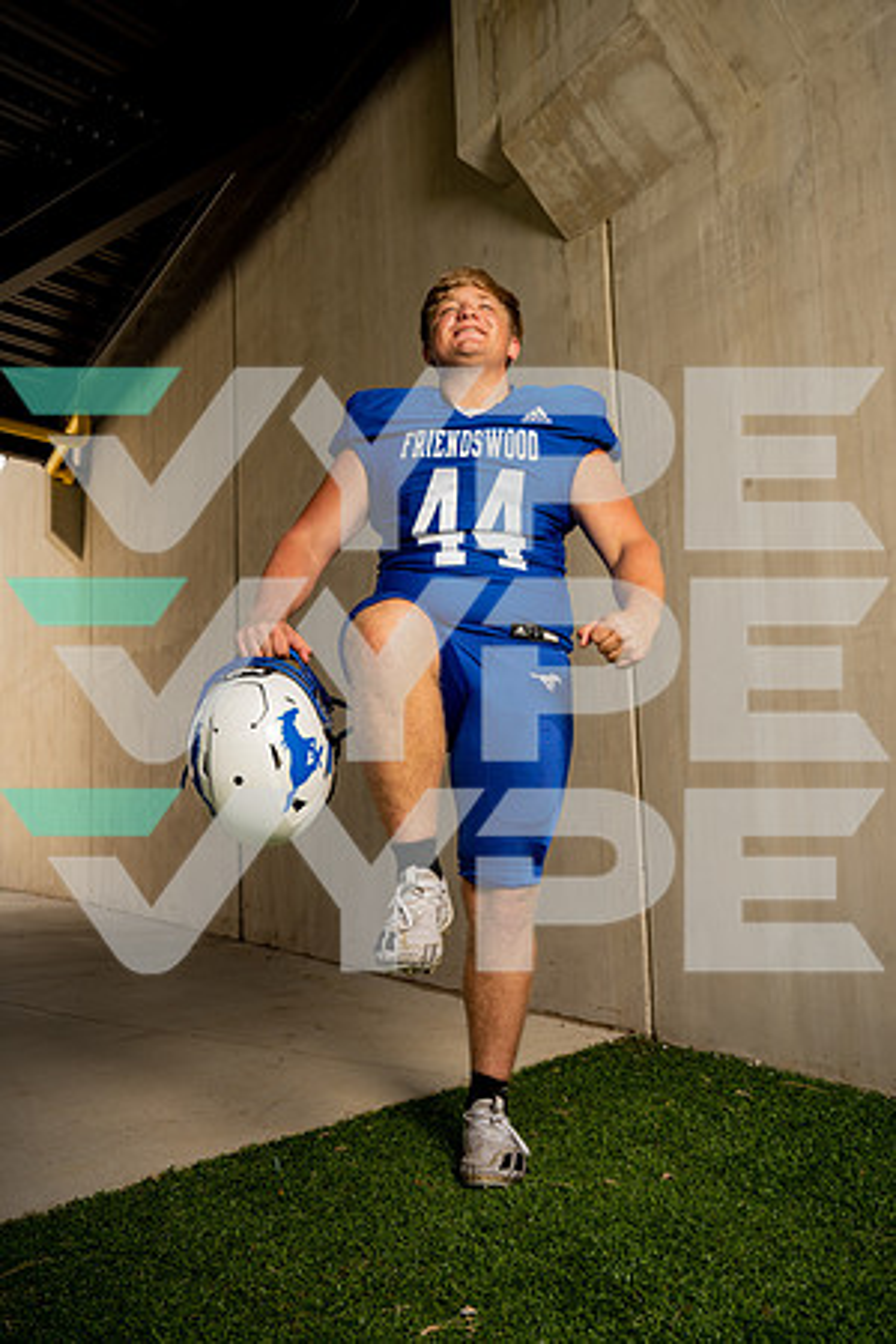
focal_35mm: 33
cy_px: 672
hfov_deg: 40.0
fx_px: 1232
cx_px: 448
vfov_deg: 57.2
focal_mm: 33
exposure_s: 1/250
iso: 64
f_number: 6.3
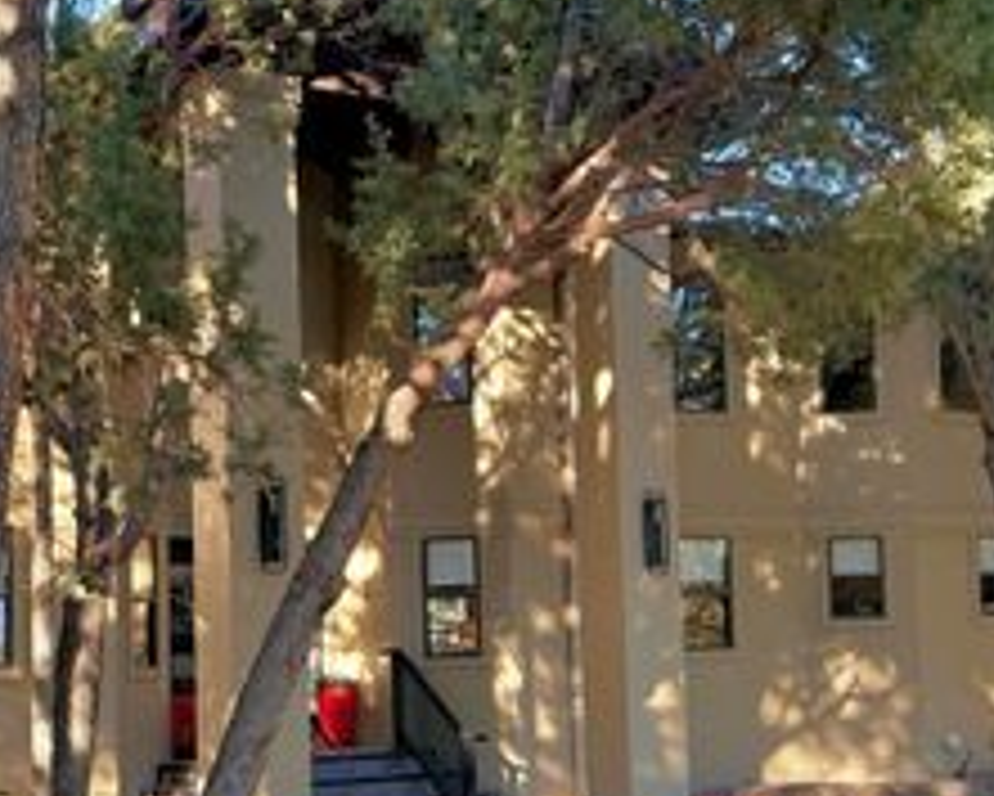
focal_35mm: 53
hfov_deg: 35.3
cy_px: 411
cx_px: 472
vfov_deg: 28.6
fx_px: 1560
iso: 100
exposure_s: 1/355
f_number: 1.78
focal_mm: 6.76
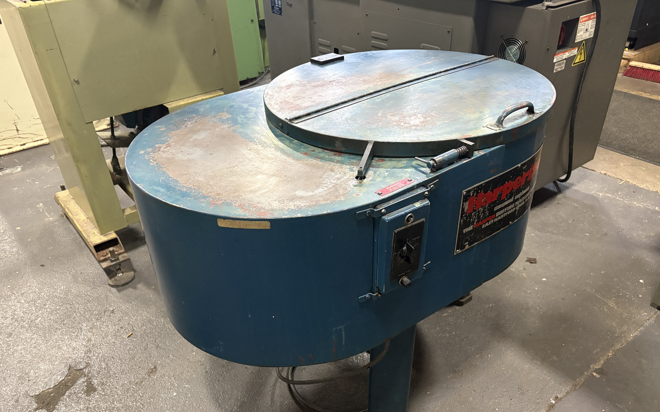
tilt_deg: -35.6
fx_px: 504
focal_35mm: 28
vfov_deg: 44.3
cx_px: 328
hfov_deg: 66.5
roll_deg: +3.1
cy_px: 249
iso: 500
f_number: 1.6
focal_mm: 5.96
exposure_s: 1/60
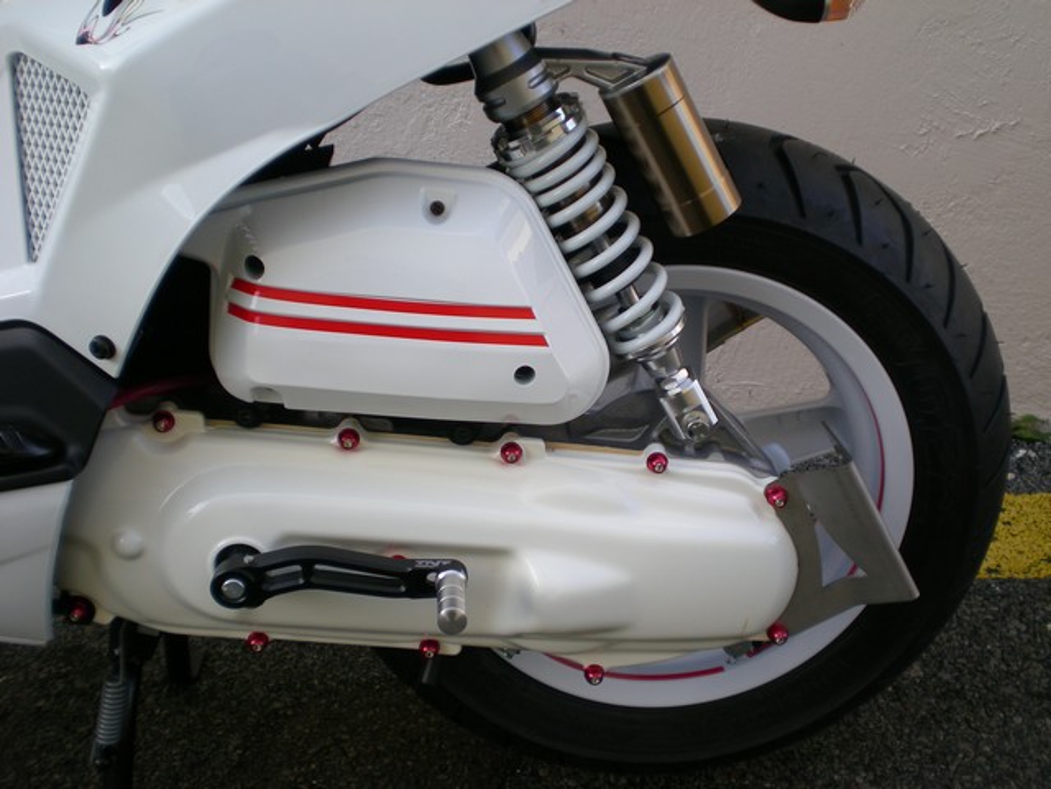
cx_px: 526
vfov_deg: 32.9
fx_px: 1336
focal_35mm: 44
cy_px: 394
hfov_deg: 42.9
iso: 50
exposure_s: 1/152
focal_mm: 7.4
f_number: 3.5
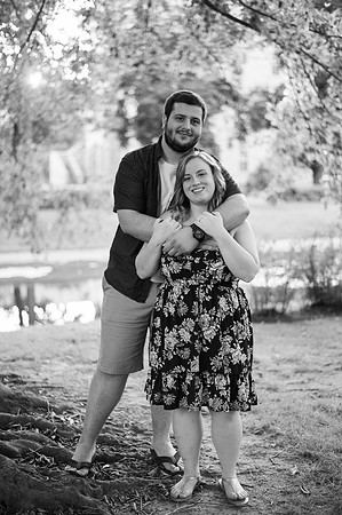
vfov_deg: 39.6
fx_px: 714
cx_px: 171
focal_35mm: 50
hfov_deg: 26.9
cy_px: 258
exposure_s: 1/400
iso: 640
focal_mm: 50
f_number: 1.8
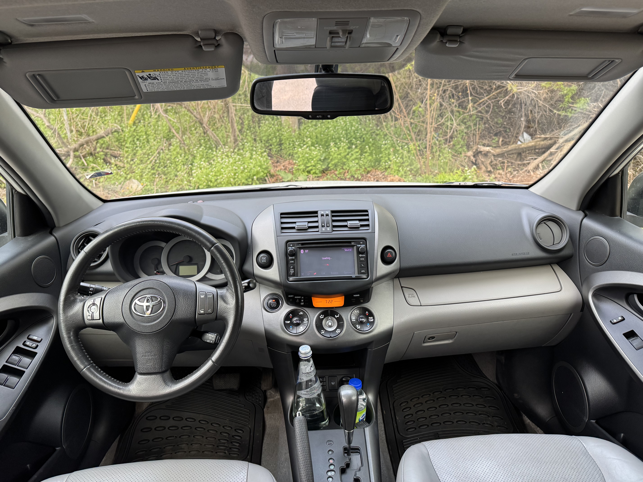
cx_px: 322
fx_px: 446
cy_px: 241
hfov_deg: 71.6
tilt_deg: -15.2
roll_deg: +0.9
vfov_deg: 56.8
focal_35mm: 24
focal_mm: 6.76
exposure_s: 1/121
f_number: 1.78
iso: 200
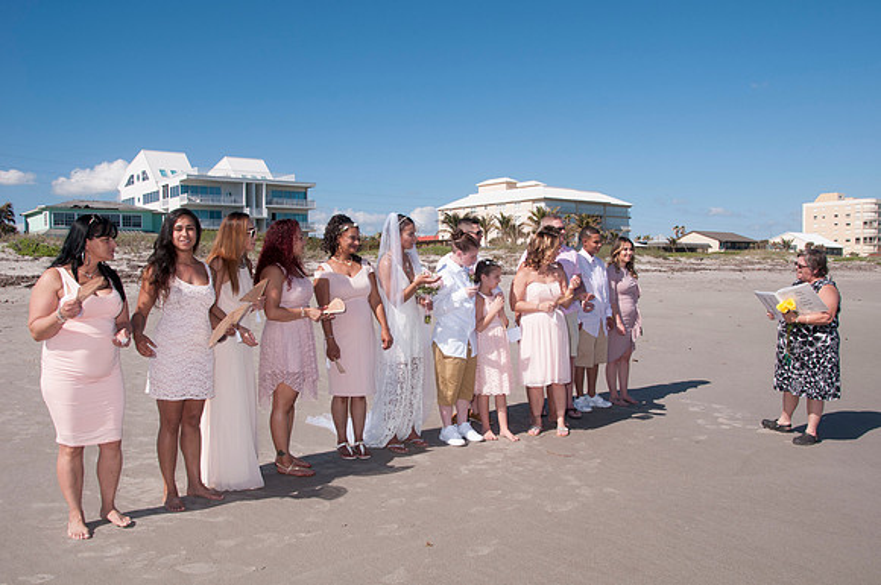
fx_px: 733
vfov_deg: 43.5
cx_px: 440
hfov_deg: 62.0
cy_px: 292
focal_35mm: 30
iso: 100
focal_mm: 20
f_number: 11
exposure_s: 1/250
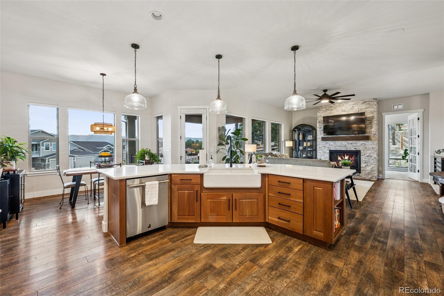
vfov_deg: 77.3
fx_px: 185
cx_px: 222
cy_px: 148
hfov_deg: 100.4
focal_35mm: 15
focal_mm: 15
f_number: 11
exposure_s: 1/6
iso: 800
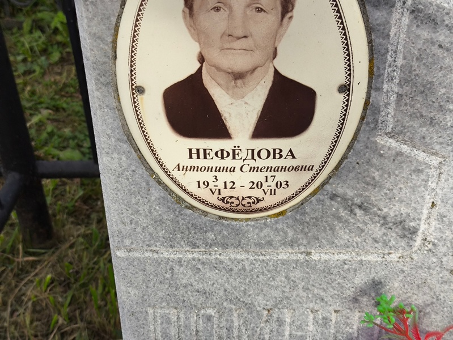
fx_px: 655
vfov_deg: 29.1
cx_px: 226
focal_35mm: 50
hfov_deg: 38.2
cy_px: 170
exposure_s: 1/264
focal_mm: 4.71
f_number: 1.7
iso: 50
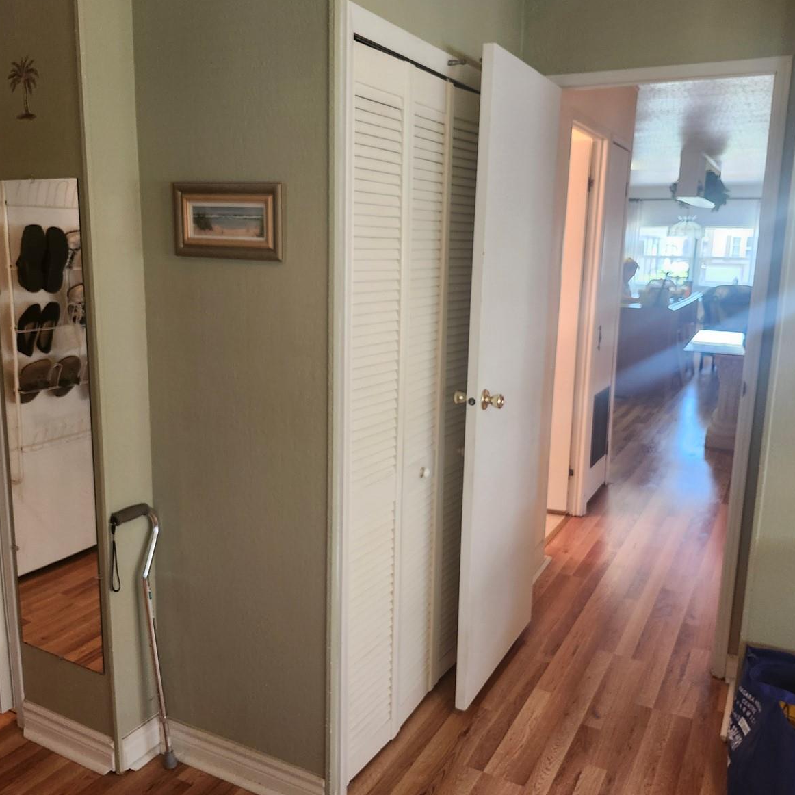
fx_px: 728
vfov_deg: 57.3
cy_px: 395
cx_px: 365
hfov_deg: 57.2
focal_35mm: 28
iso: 500
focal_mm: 5.54
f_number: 1.8
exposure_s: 1/120
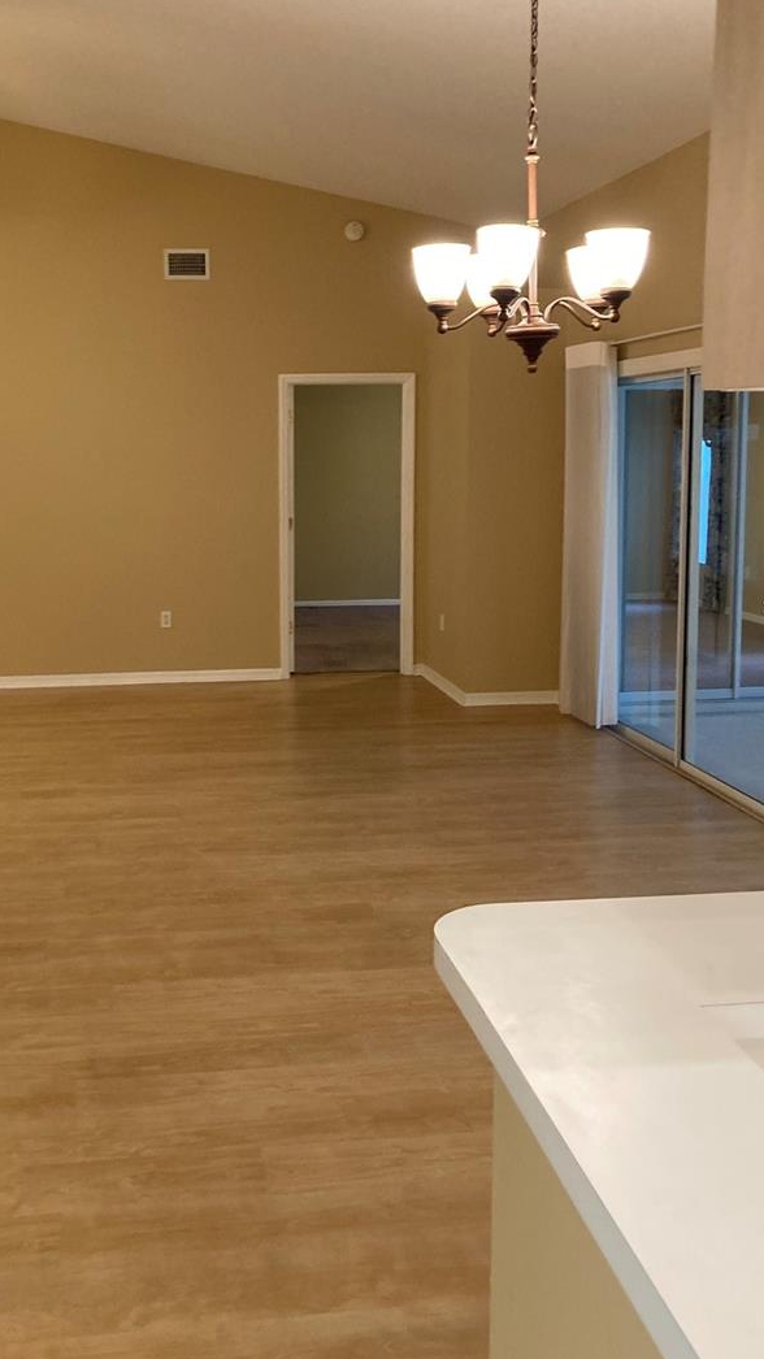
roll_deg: -0.1
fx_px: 1261
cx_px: 270
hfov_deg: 33.5
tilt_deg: -5.0
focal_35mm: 35
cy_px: 605
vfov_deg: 56.5
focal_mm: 3.99
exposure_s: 1/60
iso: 160
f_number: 1.8
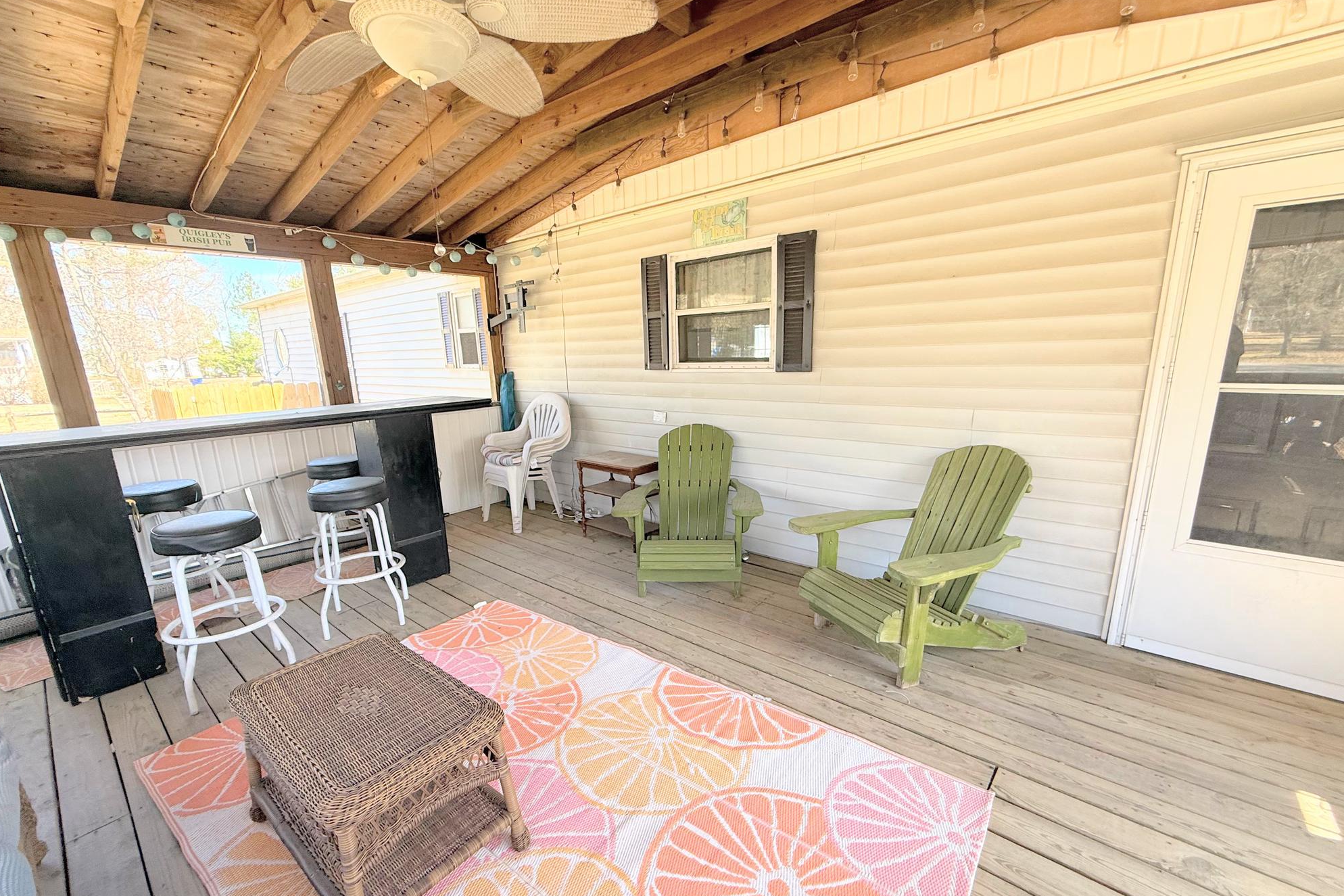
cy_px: 479
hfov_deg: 100.4
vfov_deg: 77.2
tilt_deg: -13.2
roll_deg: +1.2
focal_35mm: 15
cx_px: 674
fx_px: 560
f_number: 2.2
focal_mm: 2.22
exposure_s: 1/99
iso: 125
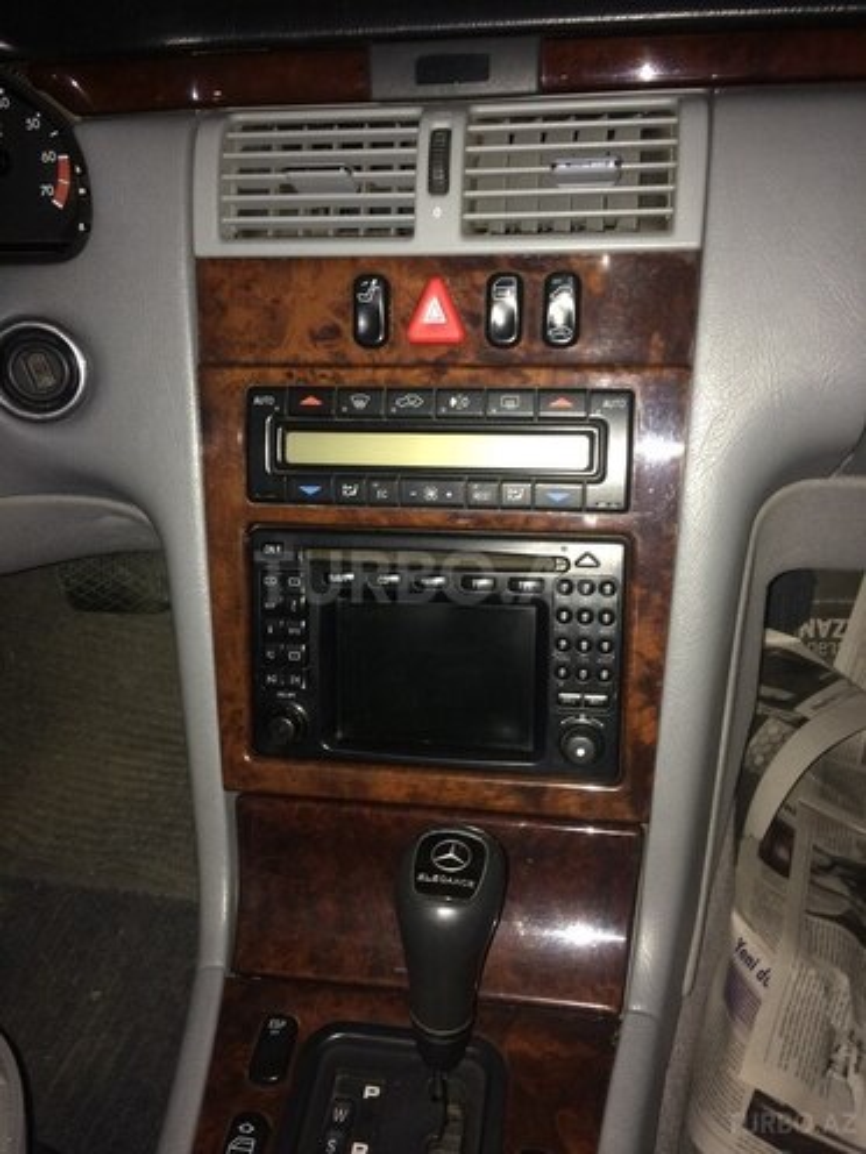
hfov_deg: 48.2
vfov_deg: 61.7
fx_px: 967
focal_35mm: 29
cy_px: 577
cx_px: 433
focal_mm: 4.15
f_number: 2.2
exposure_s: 1/17
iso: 80
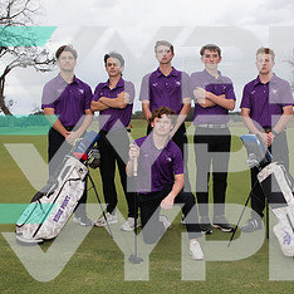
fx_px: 471
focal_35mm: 49
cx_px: 170
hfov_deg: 34.6
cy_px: 155
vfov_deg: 34.7
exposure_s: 1/320
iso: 80
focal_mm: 30
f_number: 6.3
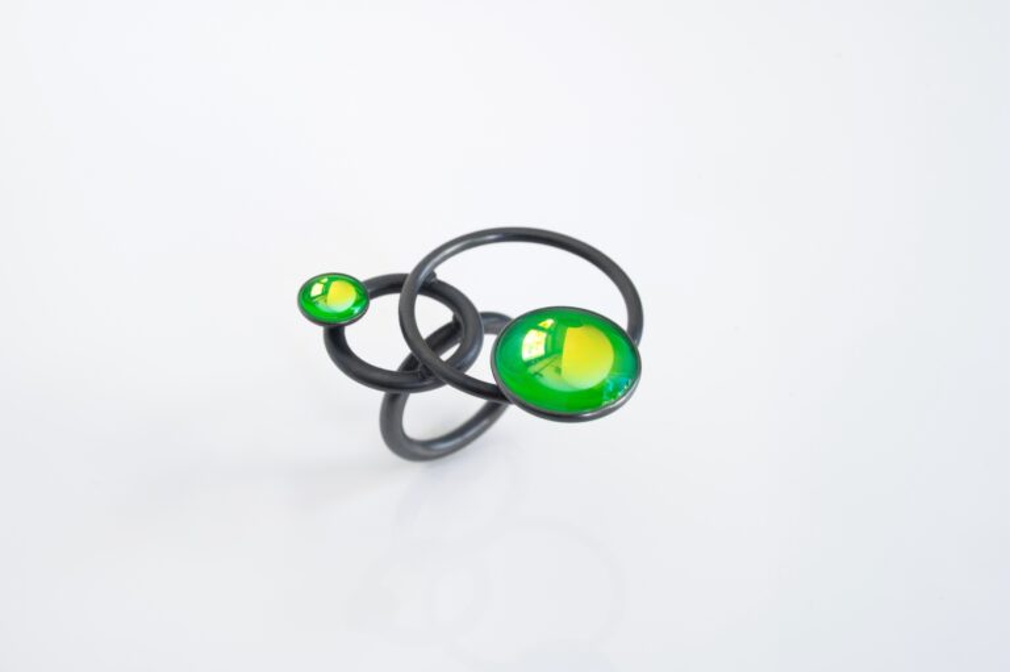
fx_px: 1402
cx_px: 505
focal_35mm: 50
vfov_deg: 27.0
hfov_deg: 39.6
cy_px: 336
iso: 100
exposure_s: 1/5
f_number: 16
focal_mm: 50
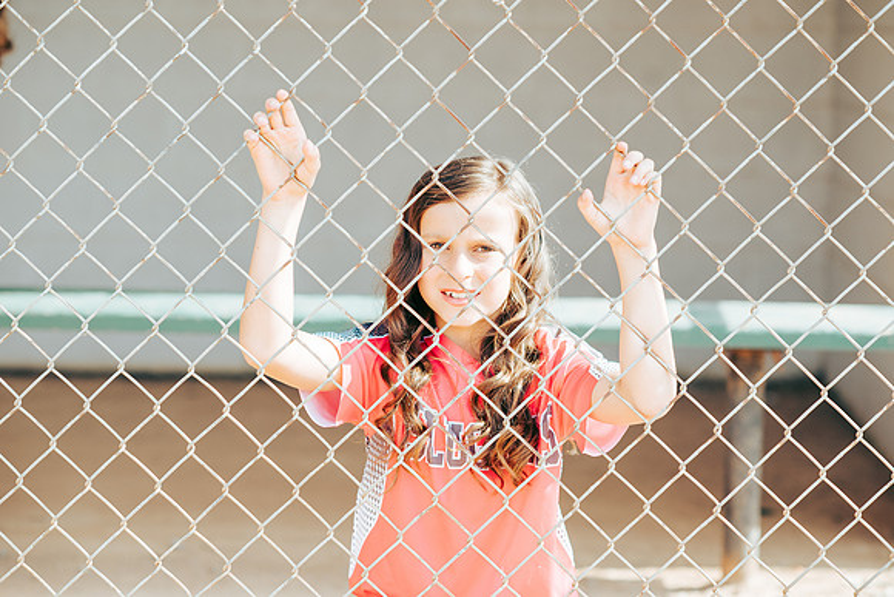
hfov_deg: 23.9
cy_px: 298
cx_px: 447
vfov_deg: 16.1
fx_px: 2111
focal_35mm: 85
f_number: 2.8
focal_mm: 85
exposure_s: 1/1000
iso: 160
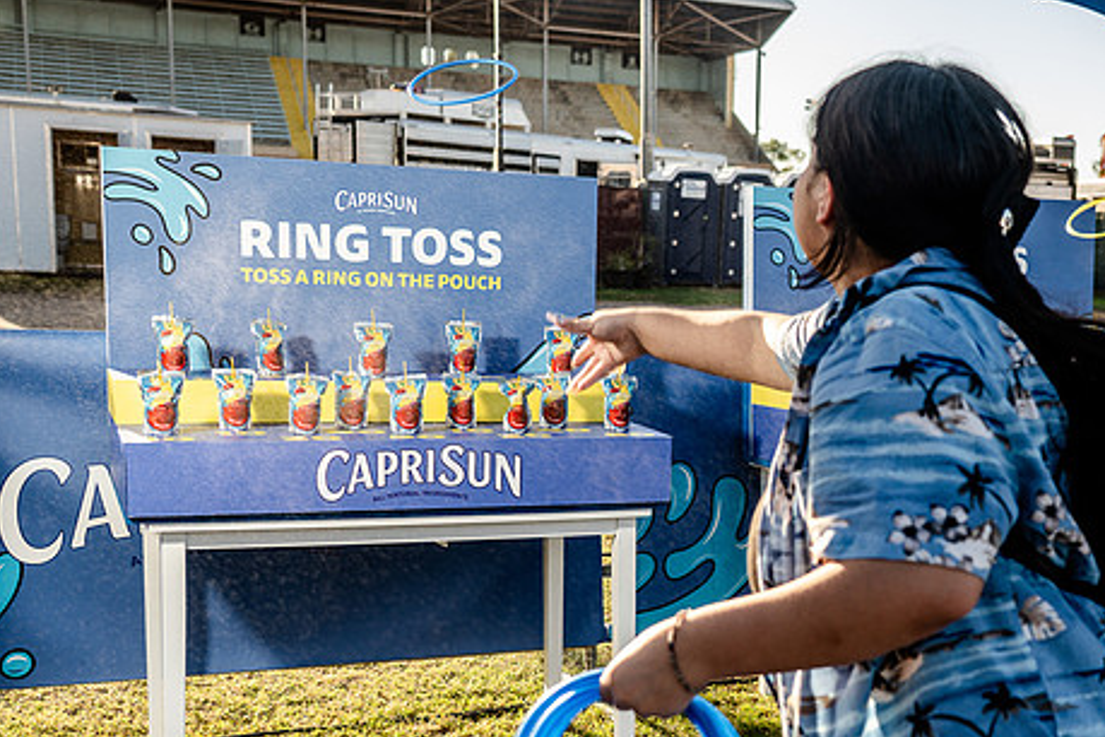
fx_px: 1535
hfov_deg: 38.3
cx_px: 863
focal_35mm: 50
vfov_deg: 26.8
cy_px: 498
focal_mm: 31
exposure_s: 1/200
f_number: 4
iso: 50
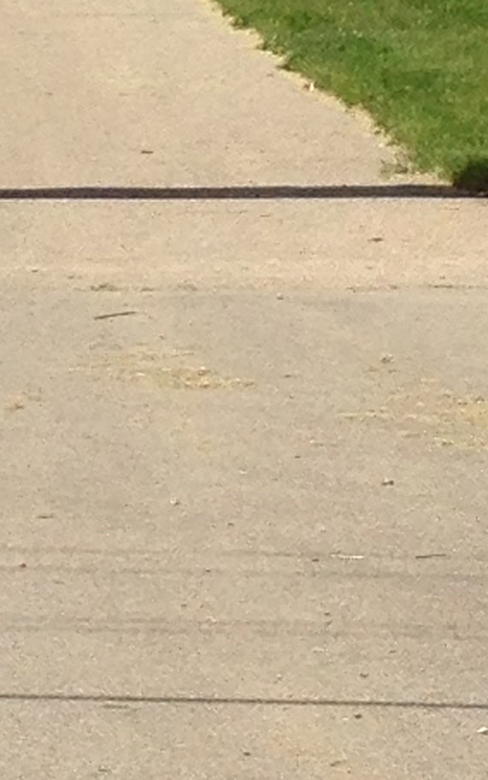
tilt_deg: -0.7
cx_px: -483
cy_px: -121
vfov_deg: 8.3
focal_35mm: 252
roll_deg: +2.1
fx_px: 5364
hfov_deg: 5.1
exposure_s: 1/2262
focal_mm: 4.12
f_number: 2.4
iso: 50
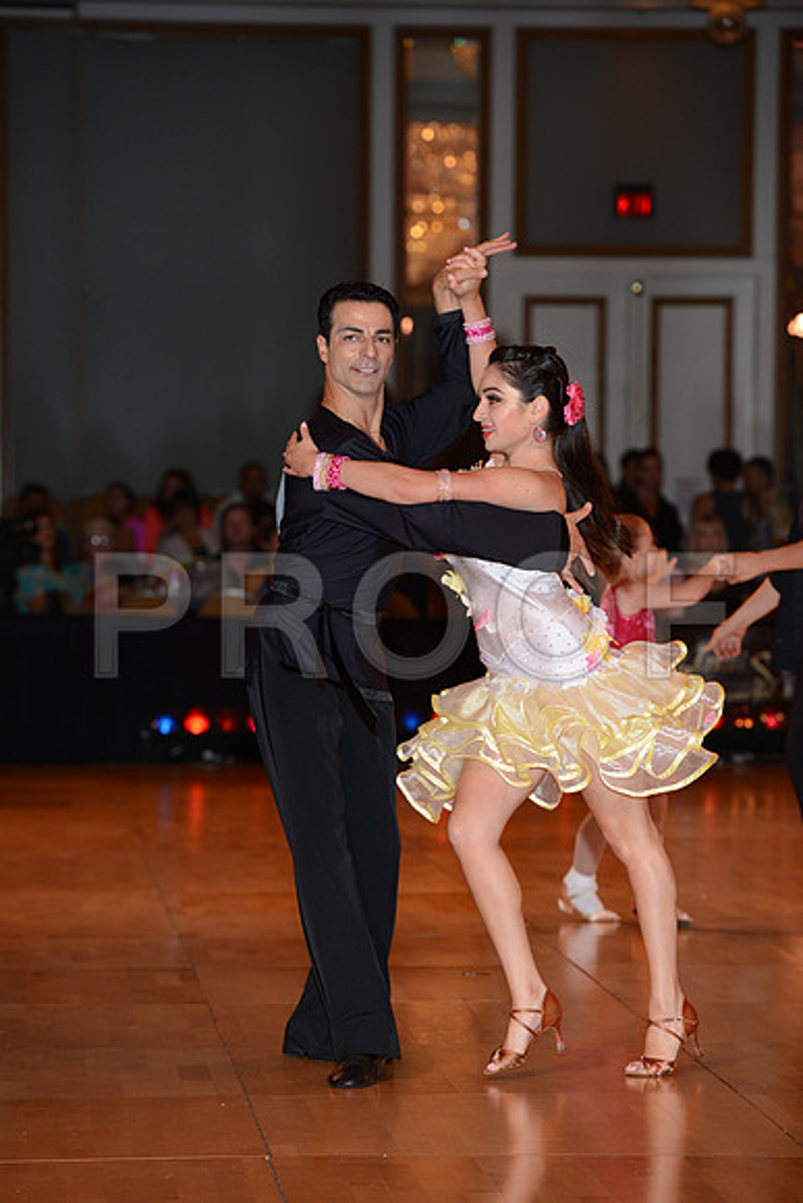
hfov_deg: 8.9
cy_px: 602
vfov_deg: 13.2
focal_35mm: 155
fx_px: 5183
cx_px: 402
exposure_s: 1/250
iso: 1000
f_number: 5.6
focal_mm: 155
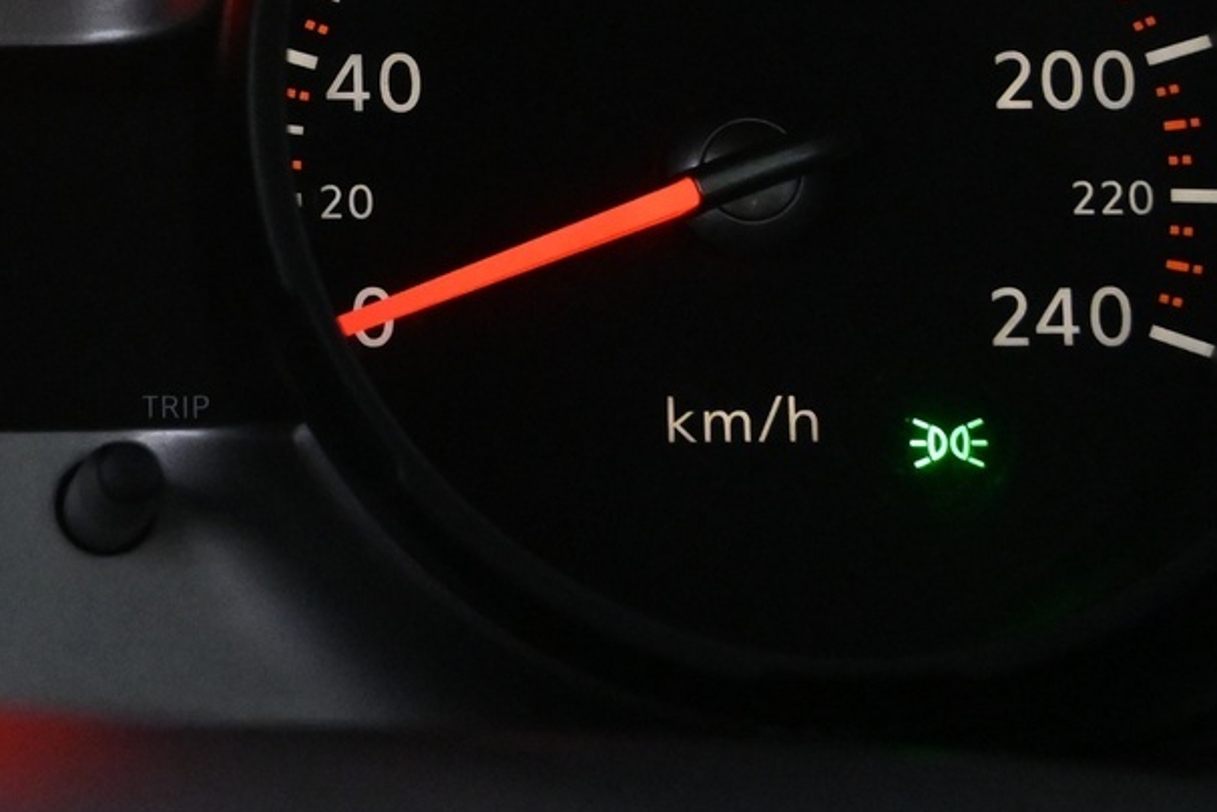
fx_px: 5555
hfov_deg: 12.3
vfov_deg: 8.3
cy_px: 38
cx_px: -84
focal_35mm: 164
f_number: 5.6
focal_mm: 41
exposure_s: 1/50
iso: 5000
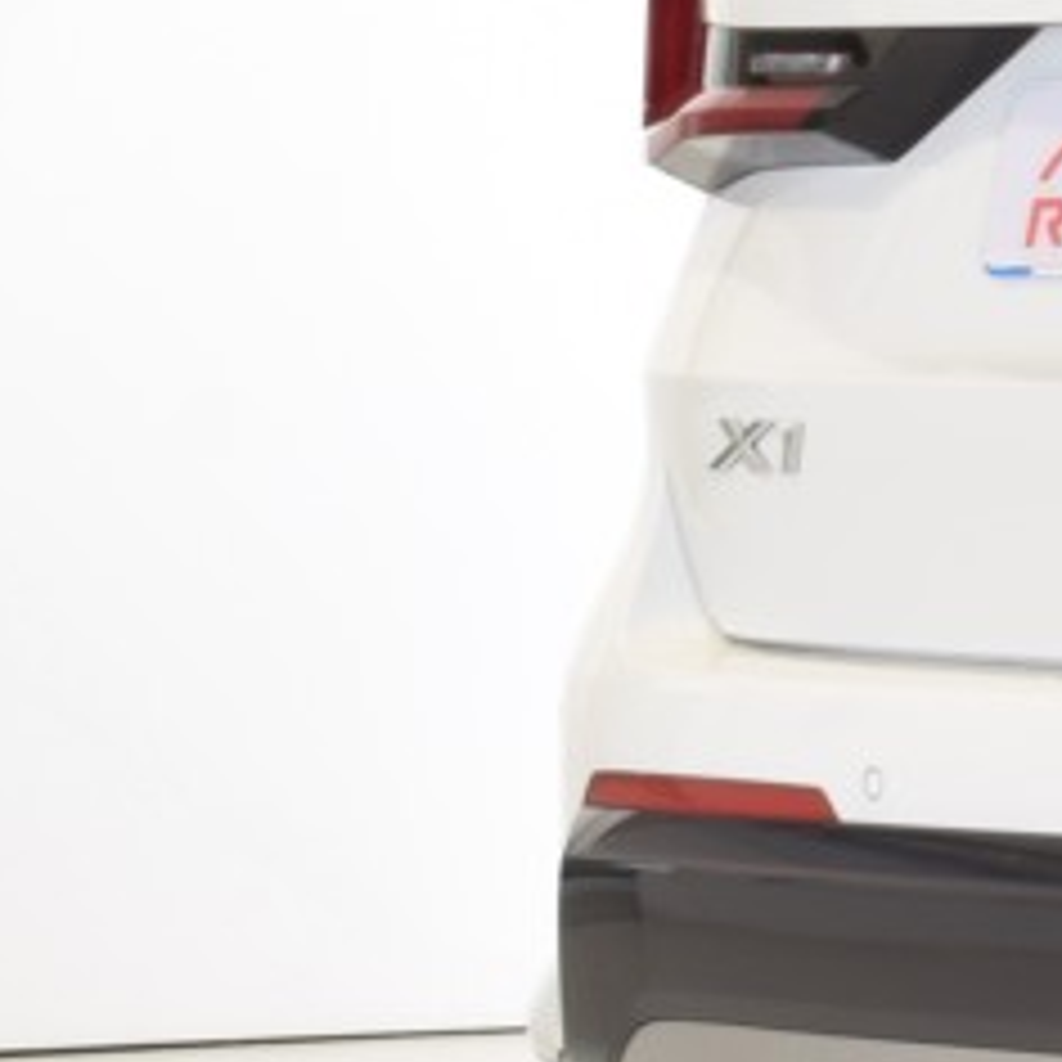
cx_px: 3285
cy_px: 189
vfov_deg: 7.4
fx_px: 8146
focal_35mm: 235
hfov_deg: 6.7
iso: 100
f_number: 16
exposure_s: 1/1.3
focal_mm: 29
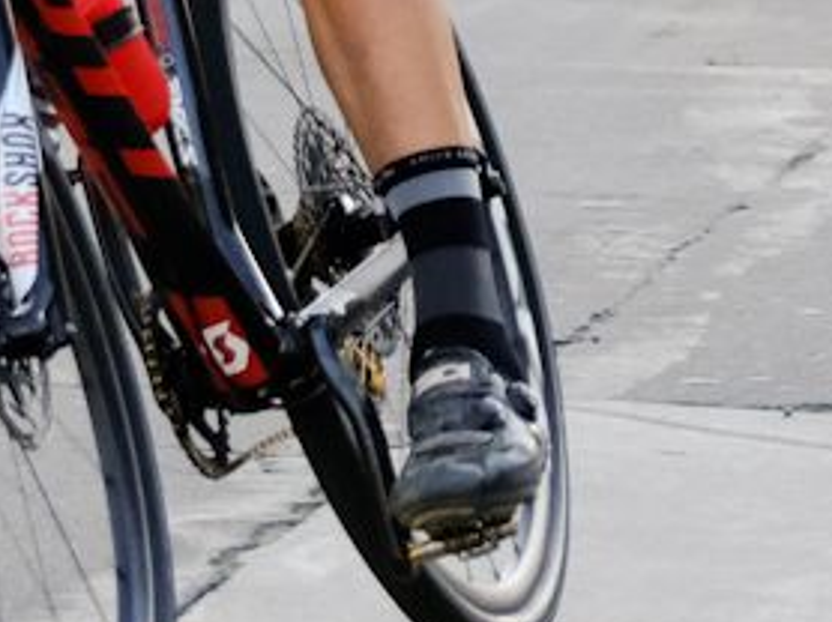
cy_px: -238
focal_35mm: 545
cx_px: 781
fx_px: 13088
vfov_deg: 2.7
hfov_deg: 3.6
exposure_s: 1/1600
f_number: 3.2
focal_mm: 87.1
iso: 1600
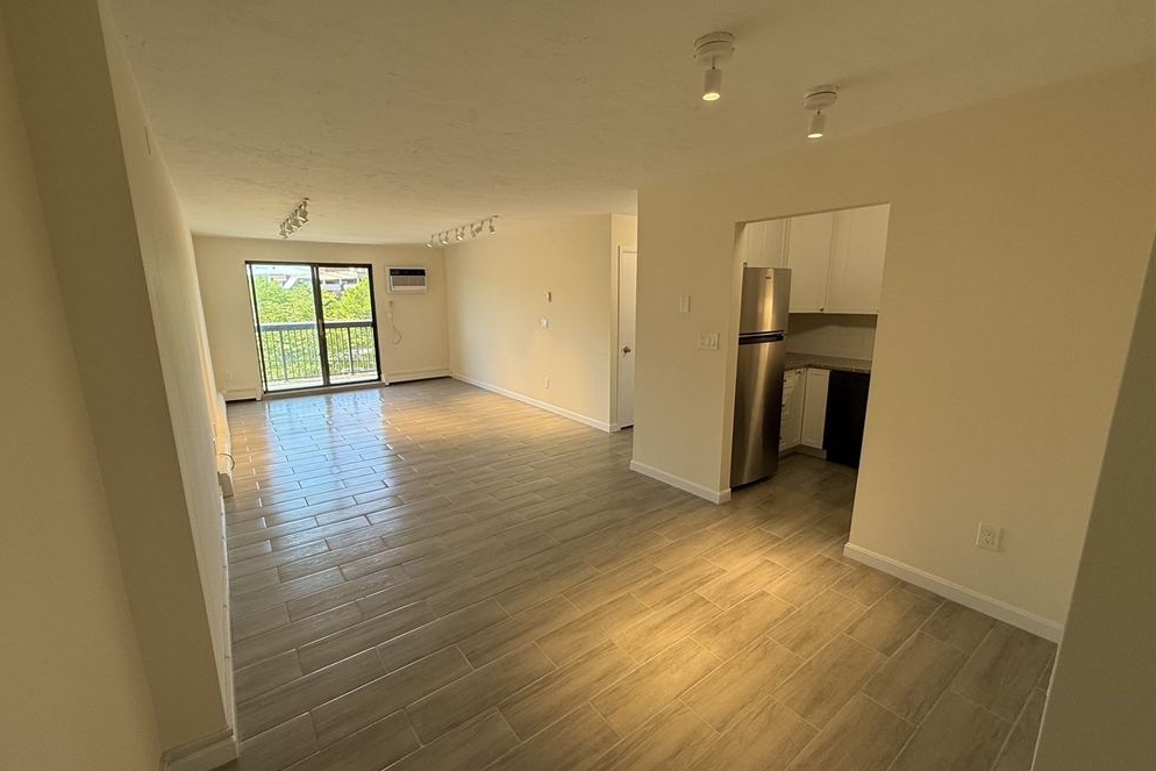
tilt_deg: -11.7
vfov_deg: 77.3
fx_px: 482
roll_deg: +0.6
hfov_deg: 100.4
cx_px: 562
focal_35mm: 15
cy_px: 388
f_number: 2.2
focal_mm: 2.22
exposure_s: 1/120
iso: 80
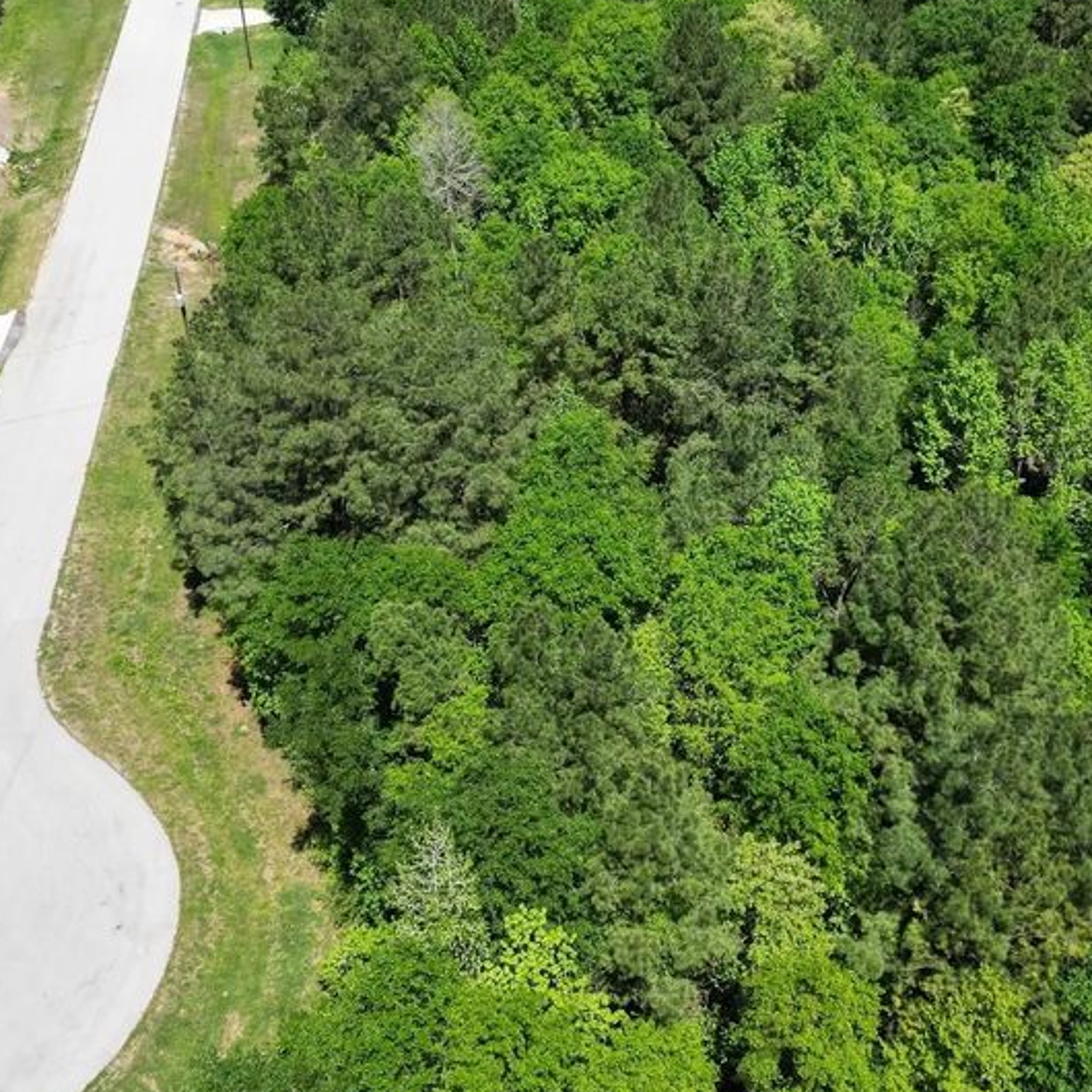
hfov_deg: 40.7
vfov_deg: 40.6
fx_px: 1463
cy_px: 398
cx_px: 663
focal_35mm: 41
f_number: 1.7
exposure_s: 1/2500
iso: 150
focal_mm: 6.72
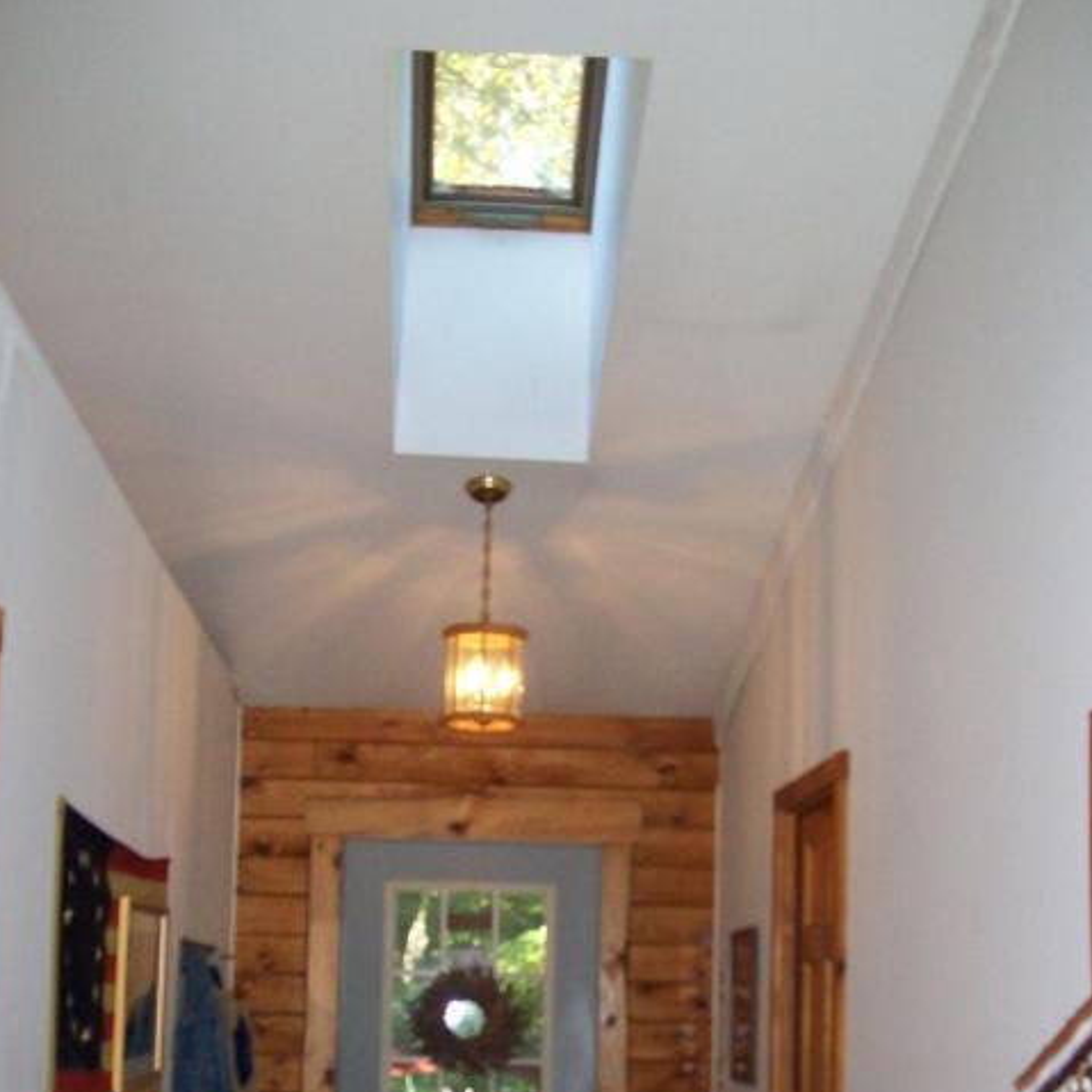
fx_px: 1820
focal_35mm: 51
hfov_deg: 33.4
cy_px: 834
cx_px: 601
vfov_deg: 32.7
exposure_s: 1/64
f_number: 2.7
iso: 200
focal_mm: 6
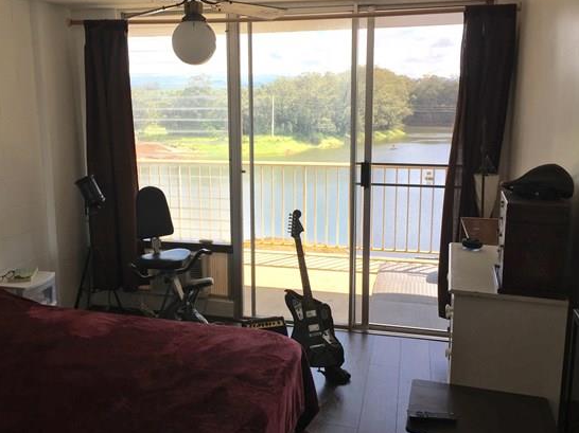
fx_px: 568
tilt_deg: -7.7
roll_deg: -0.3
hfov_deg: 53.9
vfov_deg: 41.7
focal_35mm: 34
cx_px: 267
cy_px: 200
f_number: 2.2
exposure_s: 1/648
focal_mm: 4.15
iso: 32
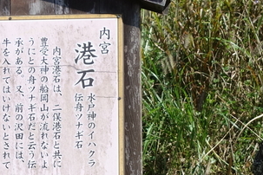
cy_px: 269
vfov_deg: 6.7
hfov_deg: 10.1
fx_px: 1476
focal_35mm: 202
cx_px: 286
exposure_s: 1/320
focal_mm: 18.88
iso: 125
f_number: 5.6
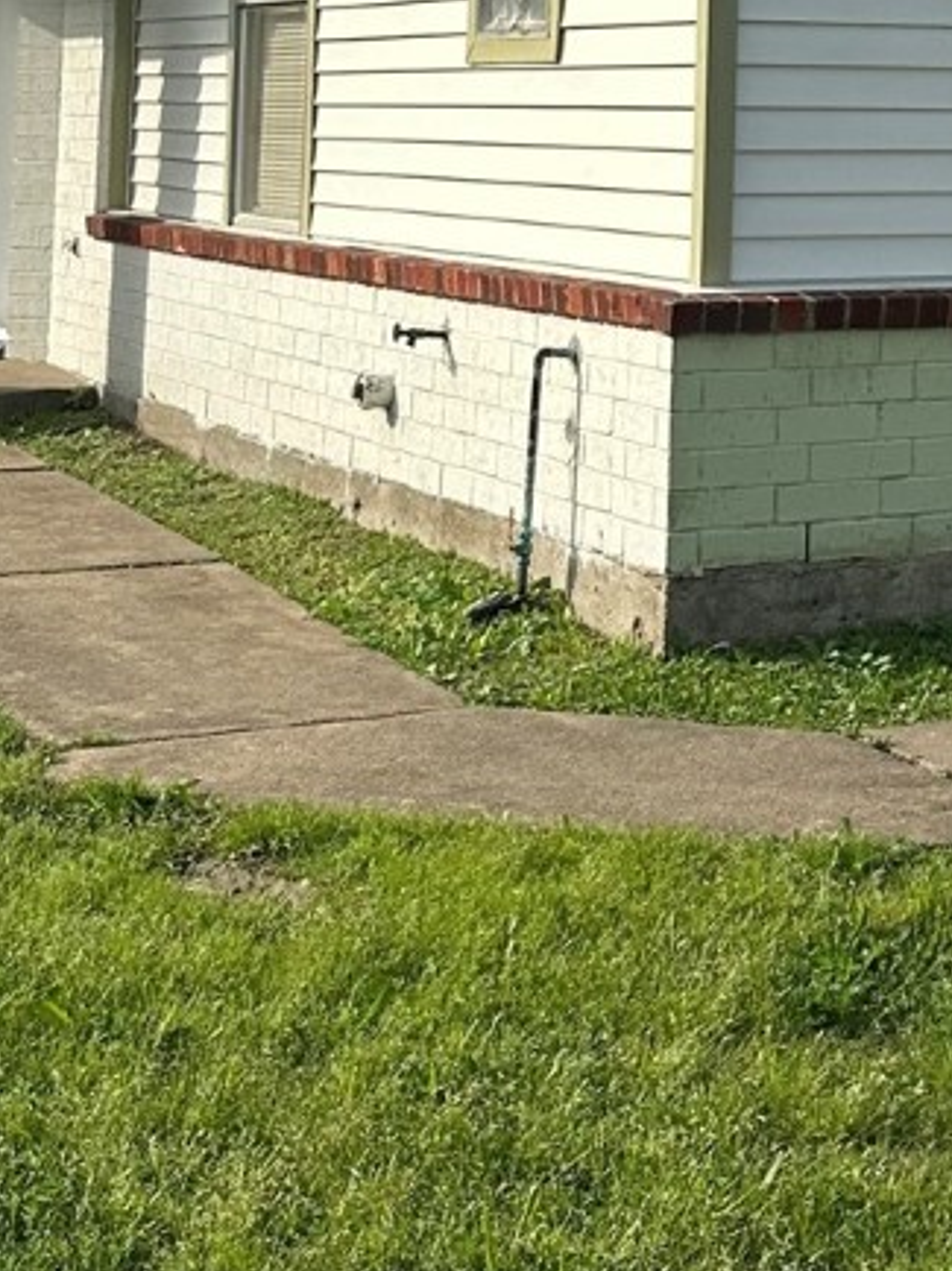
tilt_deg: +3.6
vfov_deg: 22.0
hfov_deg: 16.6
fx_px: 3120
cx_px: 1166
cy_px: -76
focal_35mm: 85
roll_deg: -1.2
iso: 80
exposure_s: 1/6623
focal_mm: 6.86
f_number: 1.78
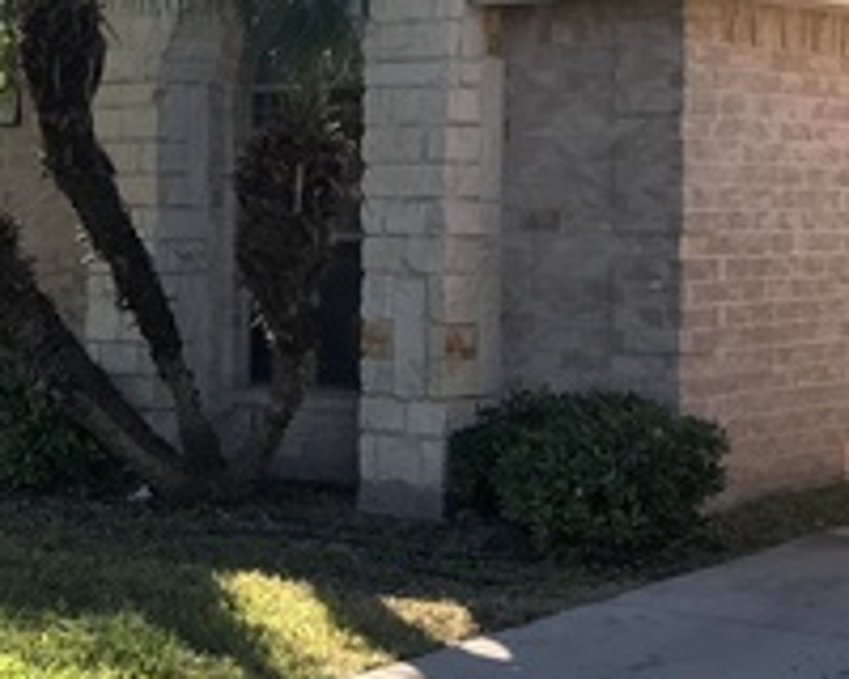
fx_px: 2287
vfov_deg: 16.9
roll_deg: -0.5
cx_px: -11
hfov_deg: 20.3
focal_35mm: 91
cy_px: 378
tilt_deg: -5.2
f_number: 1.8
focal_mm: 3.99
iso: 20
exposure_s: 1/772
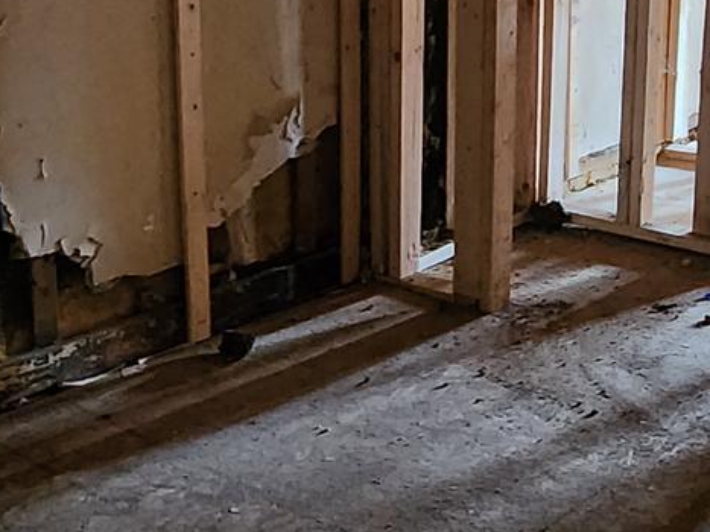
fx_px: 1169
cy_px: 74
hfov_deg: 33.8
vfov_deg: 25.0
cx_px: 348
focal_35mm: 57
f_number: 2.2
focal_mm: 2.2
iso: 1000
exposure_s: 1/24
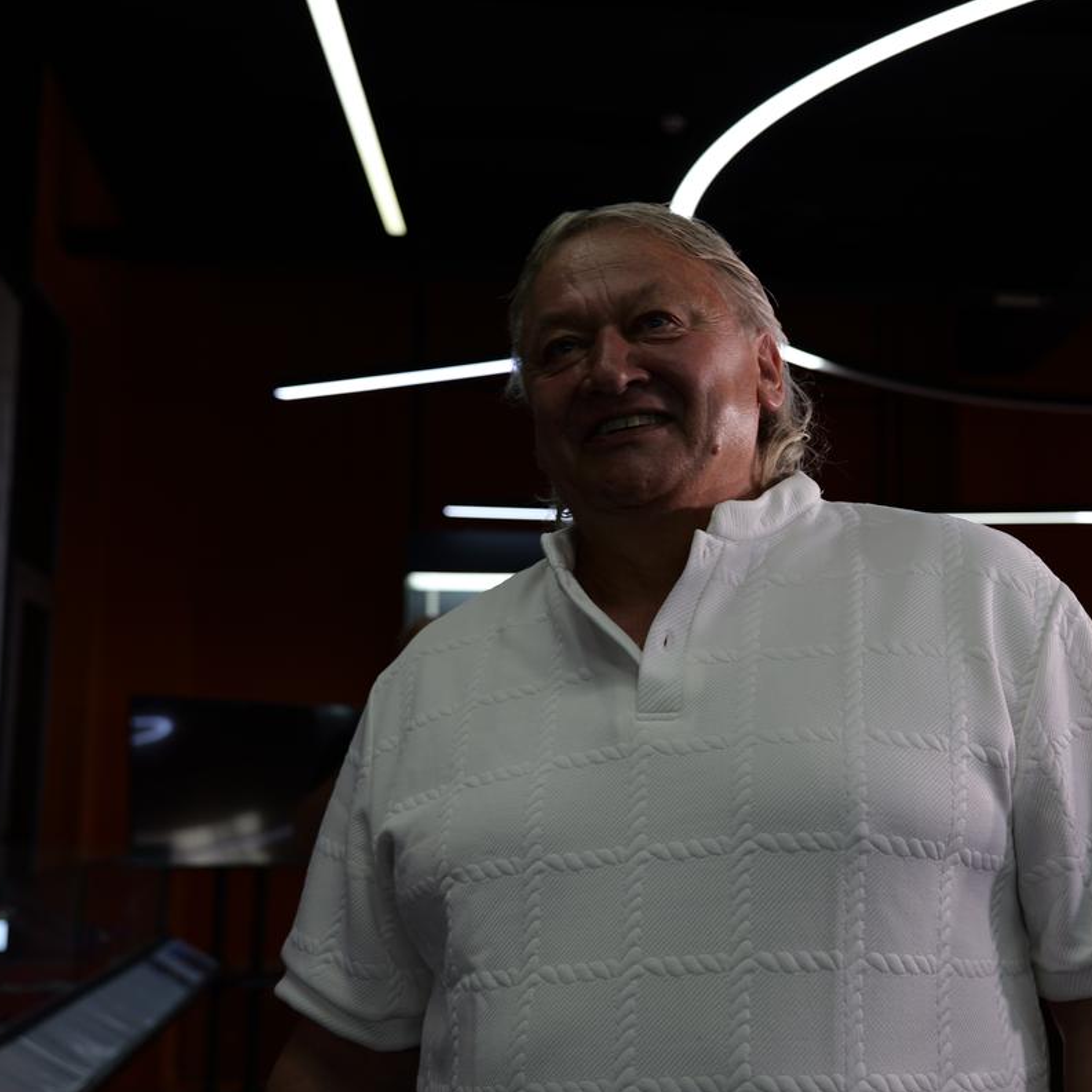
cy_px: 547
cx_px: 716
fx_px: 1606
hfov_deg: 37.2
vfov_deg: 37.6
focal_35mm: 45
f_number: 4
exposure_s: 1/160
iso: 800
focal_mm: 35
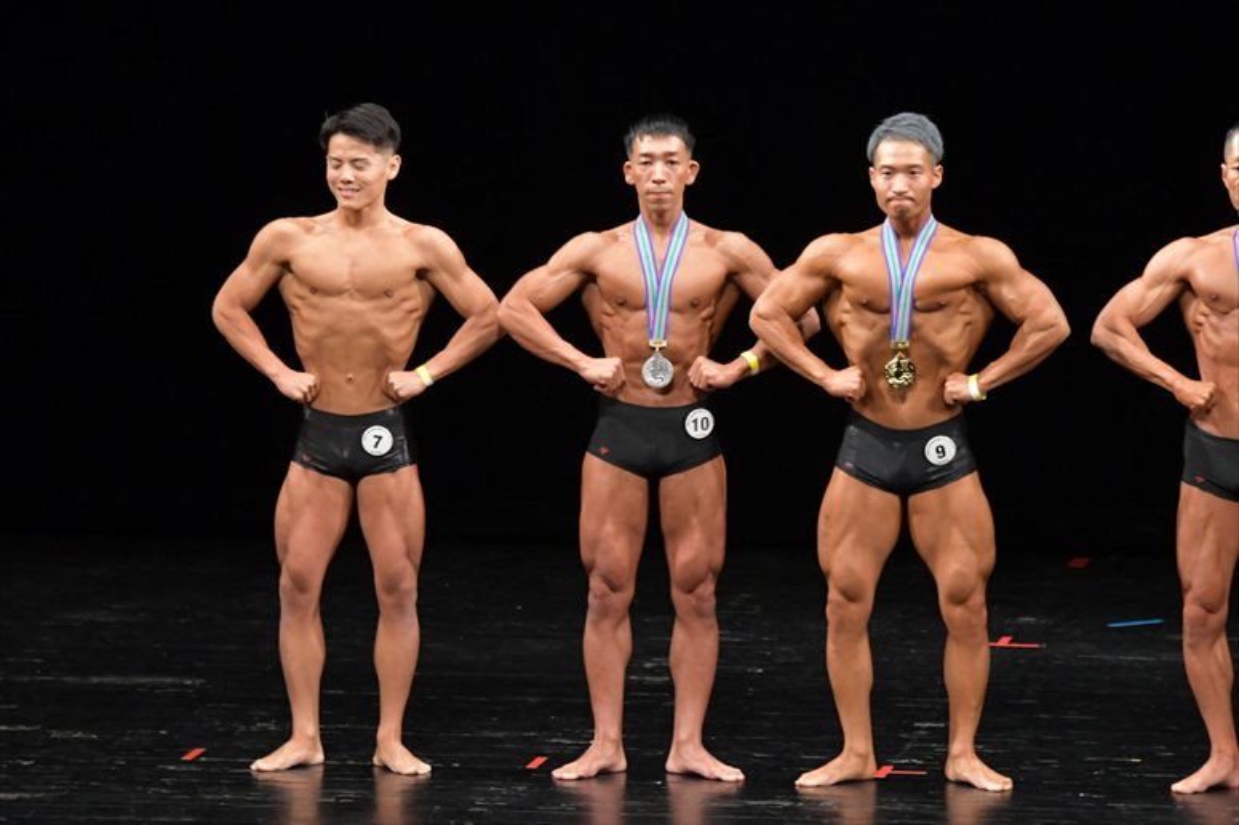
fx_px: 9288
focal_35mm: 270
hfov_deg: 7.6
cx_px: 620
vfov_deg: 5.1
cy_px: 412
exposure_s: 1/400
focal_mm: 180
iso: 3200
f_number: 5.6
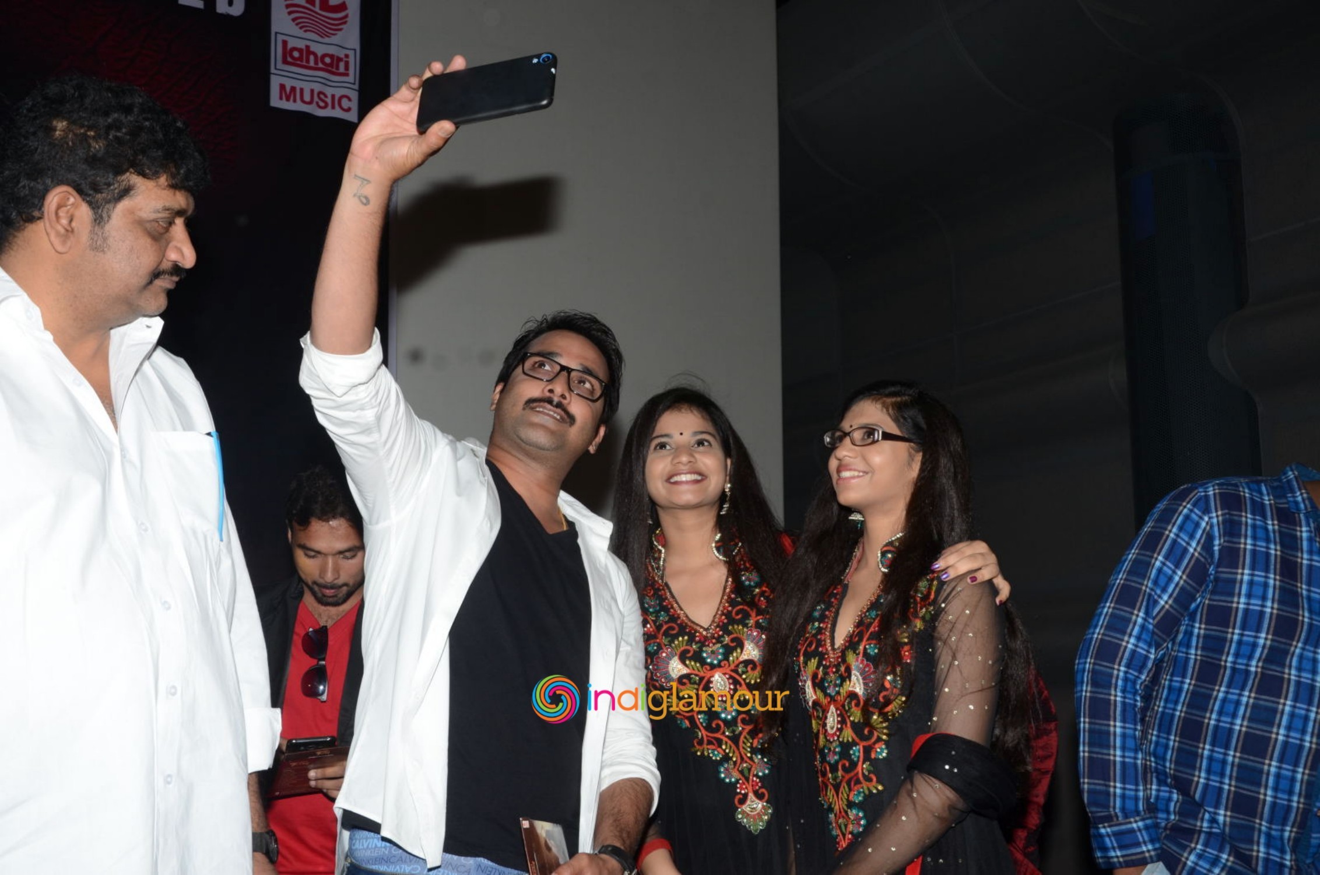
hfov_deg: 49.6
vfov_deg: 34.1
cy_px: 438
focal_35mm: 39
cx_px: 660
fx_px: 1427
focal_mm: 26
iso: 320
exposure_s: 1/250
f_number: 8
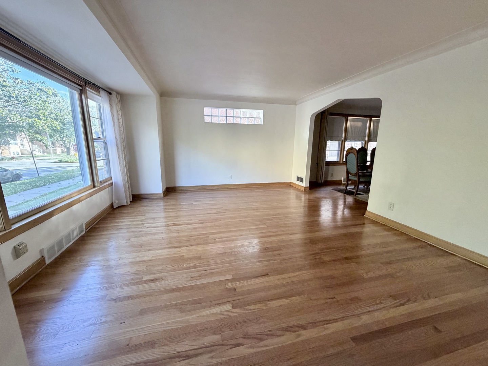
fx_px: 197
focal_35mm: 14
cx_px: 244
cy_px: 183
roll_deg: -0.4
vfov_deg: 85.7
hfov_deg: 102.1
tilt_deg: -11.8
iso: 320
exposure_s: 1/121
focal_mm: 2.22
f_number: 2.2
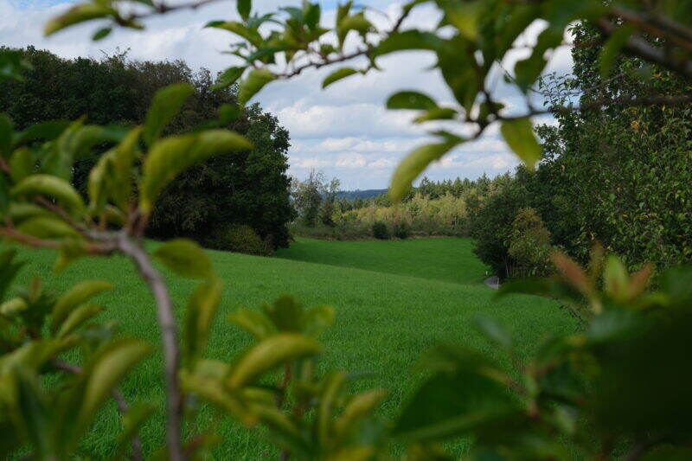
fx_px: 865
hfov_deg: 43.6
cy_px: 230
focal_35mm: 45
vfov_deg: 29.9
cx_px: 346
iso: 320
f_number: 8
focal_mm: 30.2
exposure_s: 1/500
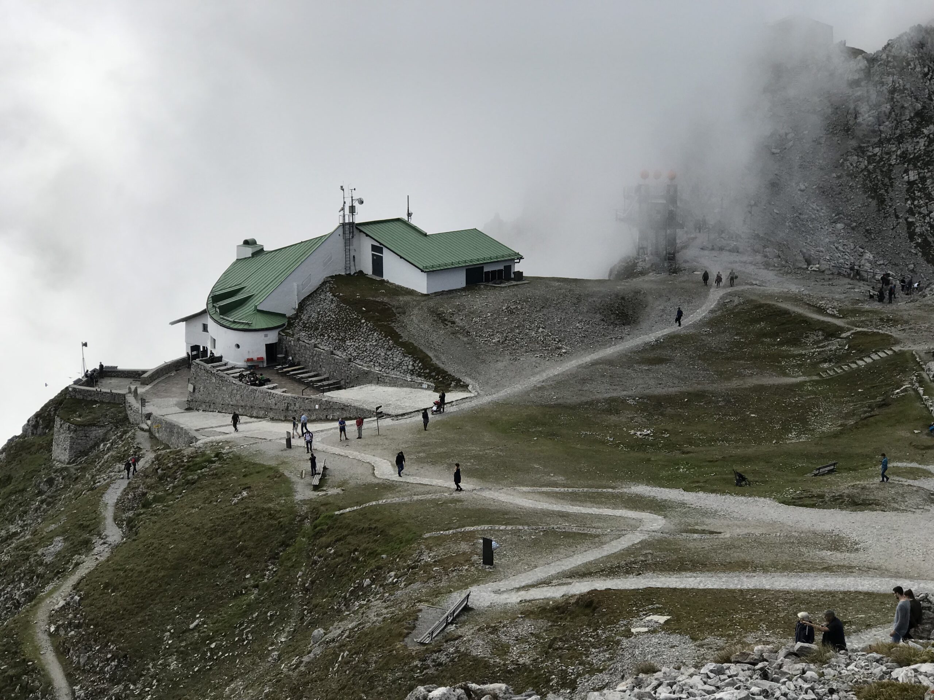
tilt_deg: -14.9
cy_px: 350
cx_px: 467
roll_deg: -0.9
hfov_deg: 33.8
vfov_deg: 25.7
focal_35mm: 57
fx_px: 1538
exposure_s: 1/1546
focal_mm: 6.6
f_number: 2.8
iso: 20
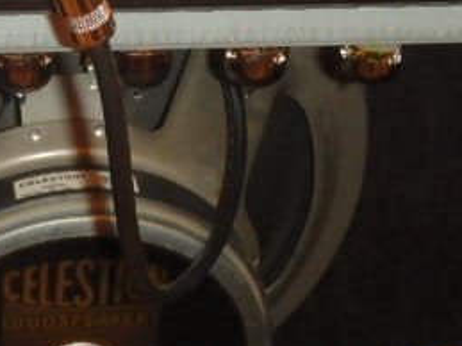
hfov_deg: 19.2
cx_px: -23
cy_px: 141
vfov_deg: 14.9
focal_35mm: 99
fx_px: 1321
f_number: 4.7
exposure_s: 1/8
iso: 1600
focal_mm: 7.3
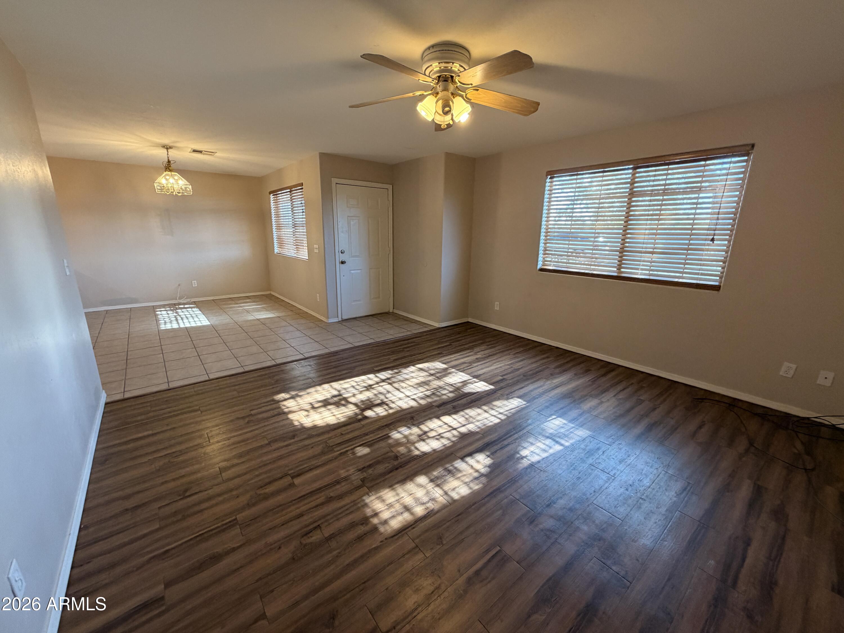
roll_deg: +0.1
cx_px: 422
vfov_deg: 85.7
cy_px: 316
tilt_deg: -14.4
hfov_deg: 102.1
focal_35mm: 14
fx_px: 341
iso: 320
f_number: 2.2
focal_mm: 2.22
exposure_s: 1/120
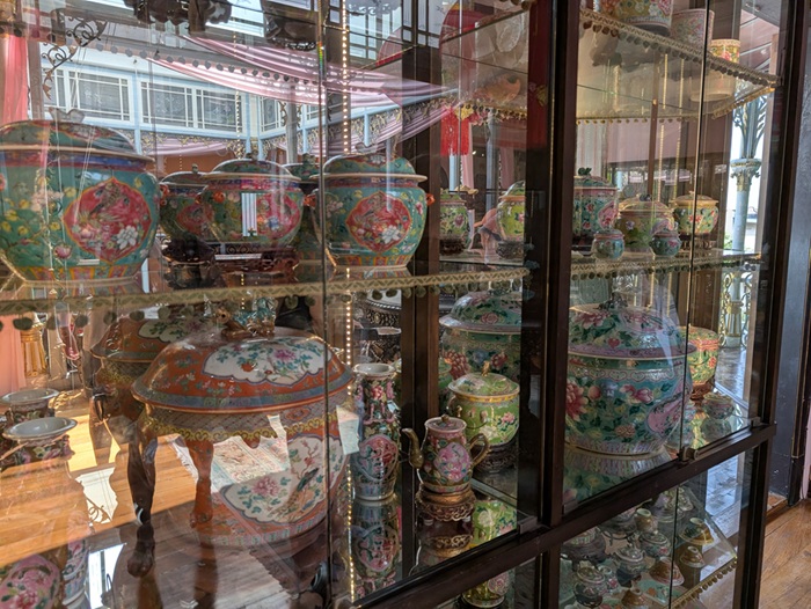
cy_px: 304
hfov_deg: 71.6
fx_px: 563
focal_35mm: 24
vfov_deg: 56.9
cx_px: 406
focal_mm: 6.9
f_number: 1.68
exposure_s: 1/129
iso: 18
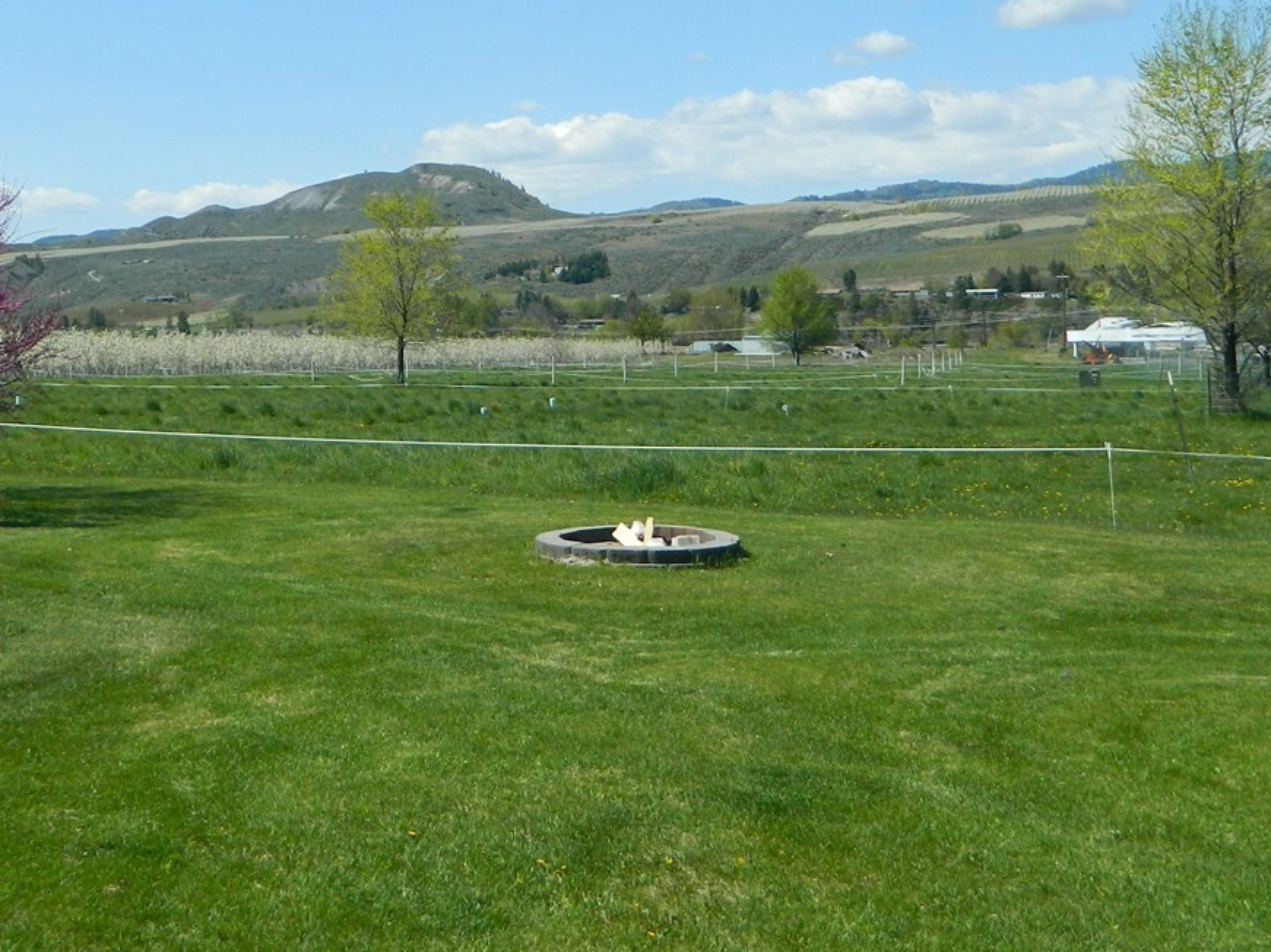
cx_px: 494
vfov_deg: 31.3
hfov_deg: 41.0
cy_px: 323
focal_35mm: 46
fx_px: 1689
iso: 80
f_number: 8.7
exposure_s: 1/200
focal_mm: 4.5
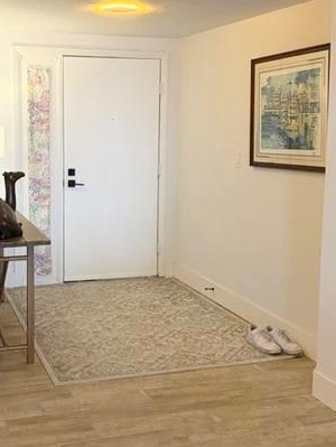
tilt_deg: -6.1
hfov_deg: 28.9
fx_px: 646
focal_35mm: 50
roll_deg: +0.8
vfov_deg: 38.0
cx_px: 100
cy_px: 185
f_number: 1.6
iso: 250
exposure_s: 1/120
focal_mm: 5.96
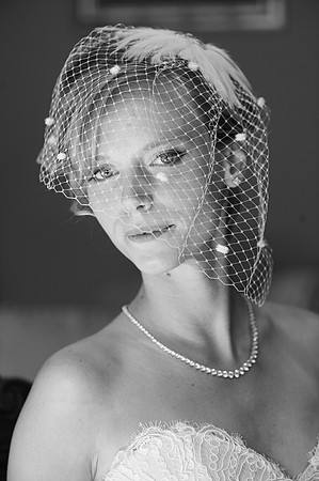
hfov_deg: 13.0
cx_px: 160
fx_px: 1399
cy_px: 240
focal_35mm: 105
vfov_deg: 19.5
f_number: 4
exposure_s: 1/80
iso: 500
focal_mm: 105
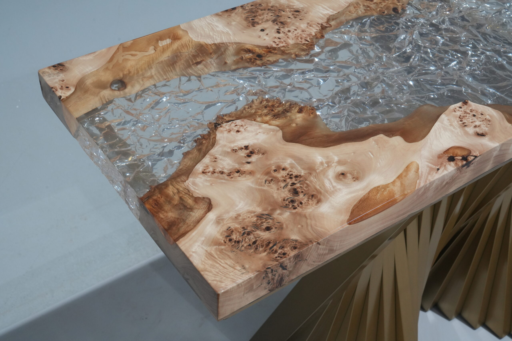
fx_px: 668
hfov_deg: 41.9
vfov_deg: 28.7
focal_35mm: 47
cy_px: 170
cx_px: 256
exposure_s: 1/6
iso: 2500
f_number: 14
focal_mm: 47
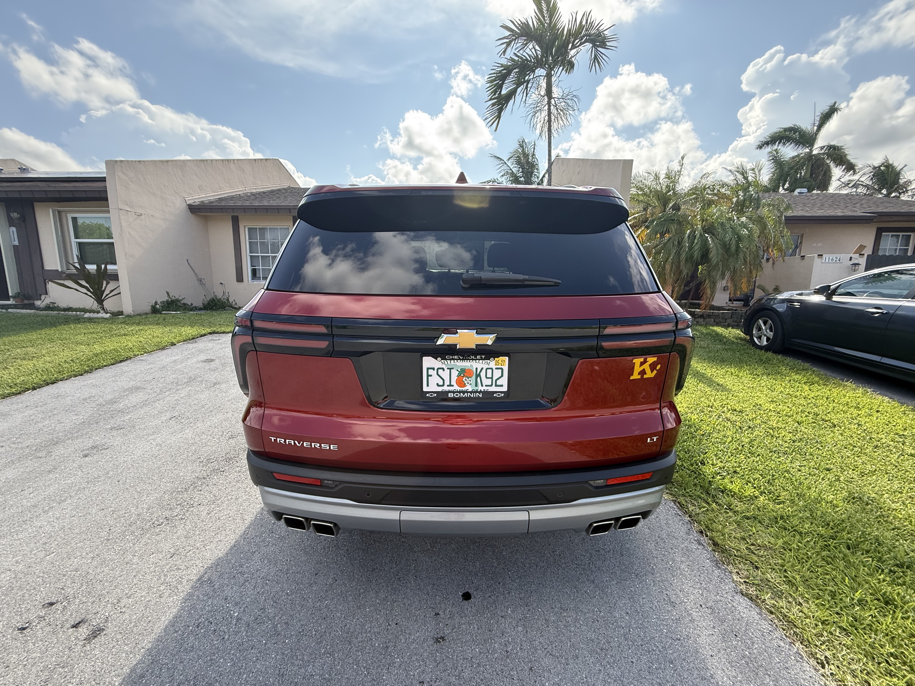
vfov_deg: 85.7
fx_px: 370
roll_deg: -0.5
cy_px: 343
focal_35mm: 14
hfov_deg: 102.1
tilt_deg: -8.6
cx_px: 458
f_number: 2.2
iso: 64
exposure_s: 1/461
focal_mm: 2.22
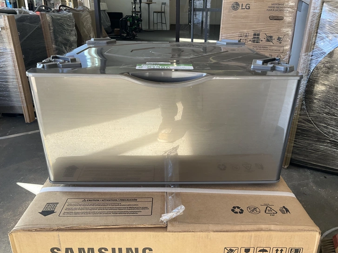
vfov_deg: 46.8
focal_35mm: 30
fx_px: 293
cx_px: 174
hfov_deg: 59.9
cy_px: 126
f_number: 1.8
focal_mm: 3
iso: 32
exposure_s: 1/122
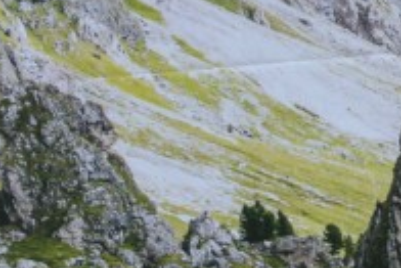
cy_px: 389
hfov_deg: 7.7
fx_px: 2753
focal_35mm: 247
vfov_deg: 5.5
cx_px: 1017
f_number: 8
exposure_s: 1/200
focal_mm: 28
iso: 200
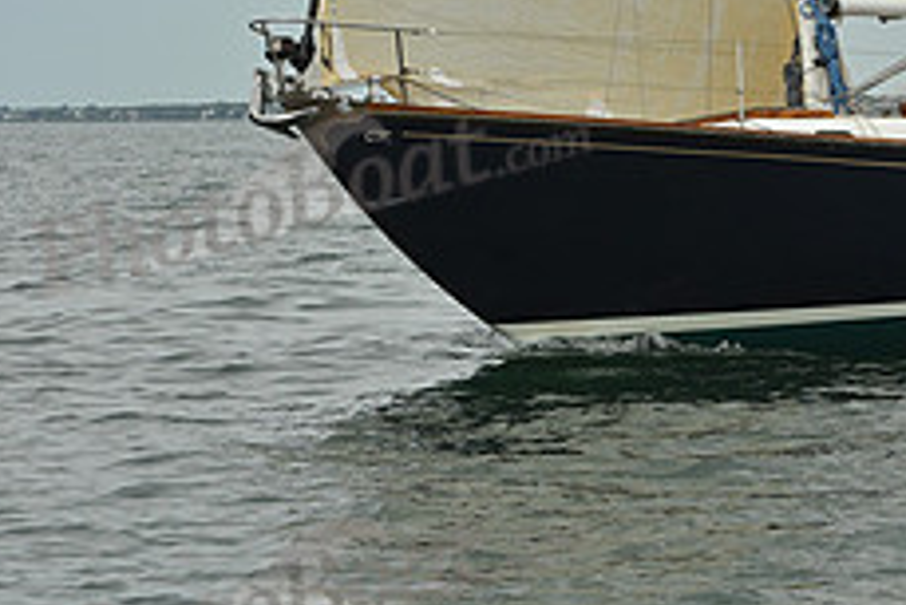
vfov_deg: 6.6
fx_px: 5238
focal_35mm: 208
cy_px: -65
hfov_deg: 9.8
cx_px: 799
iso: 320
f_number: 10
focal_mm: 82
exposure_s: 1/800
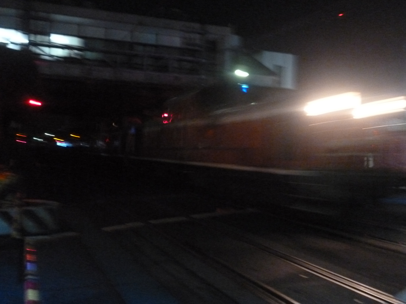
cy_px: 152
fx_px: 481
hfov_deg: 45.8
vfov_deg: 35.1
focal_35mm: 41
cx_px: 203
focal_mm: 7.3
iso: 1250
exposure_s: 1/8
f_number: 3.7
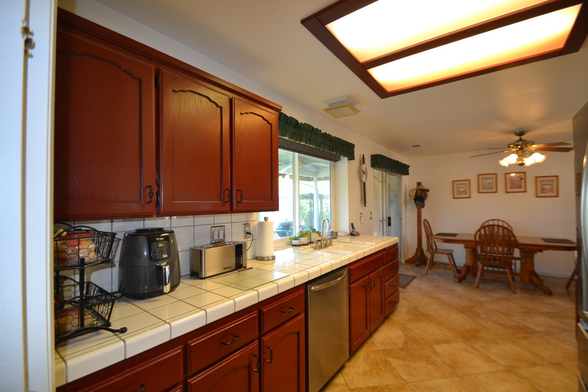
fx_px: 245
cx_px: 294
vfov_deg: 77.3
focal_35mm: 15
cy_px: 196
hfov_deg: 100.4
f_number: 3.5
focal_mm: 10
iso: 500
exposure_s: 1/60
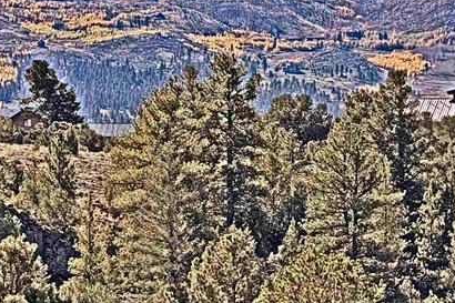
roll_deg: -0.1
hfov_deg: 7.2
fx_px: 3613
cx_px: 129
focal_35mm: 286
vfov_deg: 4.8
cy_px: -14
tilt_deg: +2.0
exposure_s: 1/638
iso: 25
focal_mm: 16.89
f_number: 2.8
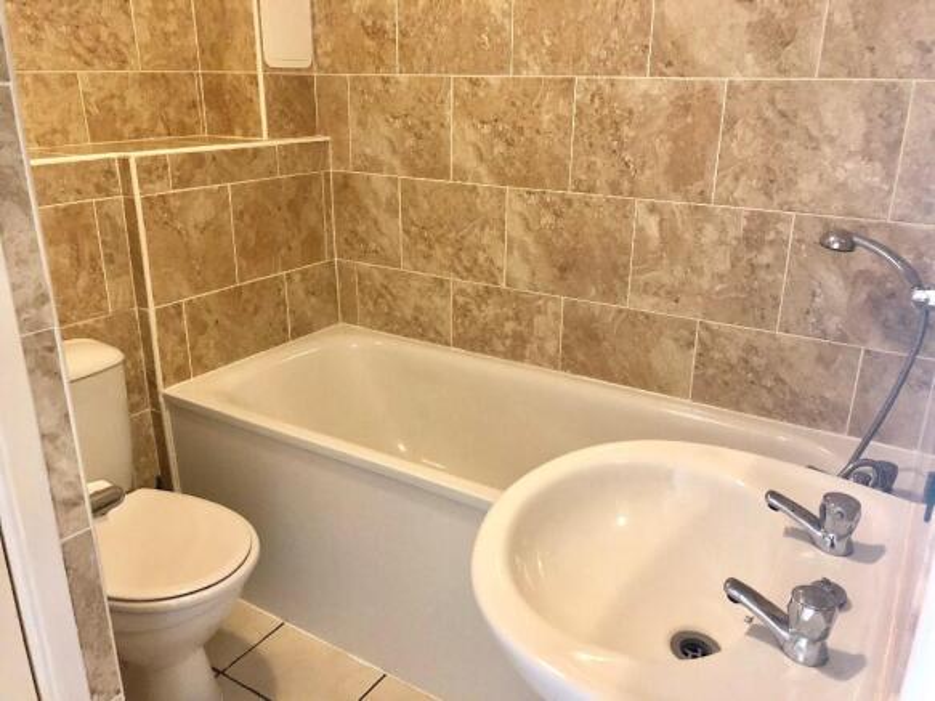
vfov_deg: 49.7
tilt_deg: -18.2
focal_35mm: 28
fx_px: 756
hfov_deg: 63.5
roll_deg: -0.2
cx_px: 468
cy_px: 350
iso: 80
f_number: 1.8
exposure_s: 1/17
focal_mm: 4
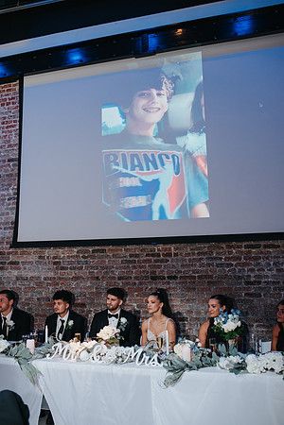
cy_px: 212
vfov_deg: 54.4
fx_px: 414
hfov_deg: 37.9
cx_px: 142
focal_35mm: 35
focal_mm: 35
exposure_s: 1/200
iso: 1000
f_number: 2.8
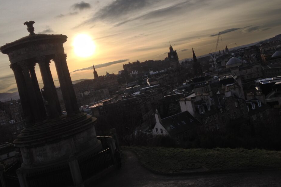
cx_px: 133
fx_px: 312
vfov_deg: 33.4
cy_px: 86
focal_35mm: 40
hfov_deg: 48.4
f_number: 2.4
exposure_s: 1/1905
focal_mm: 4.28
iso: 50
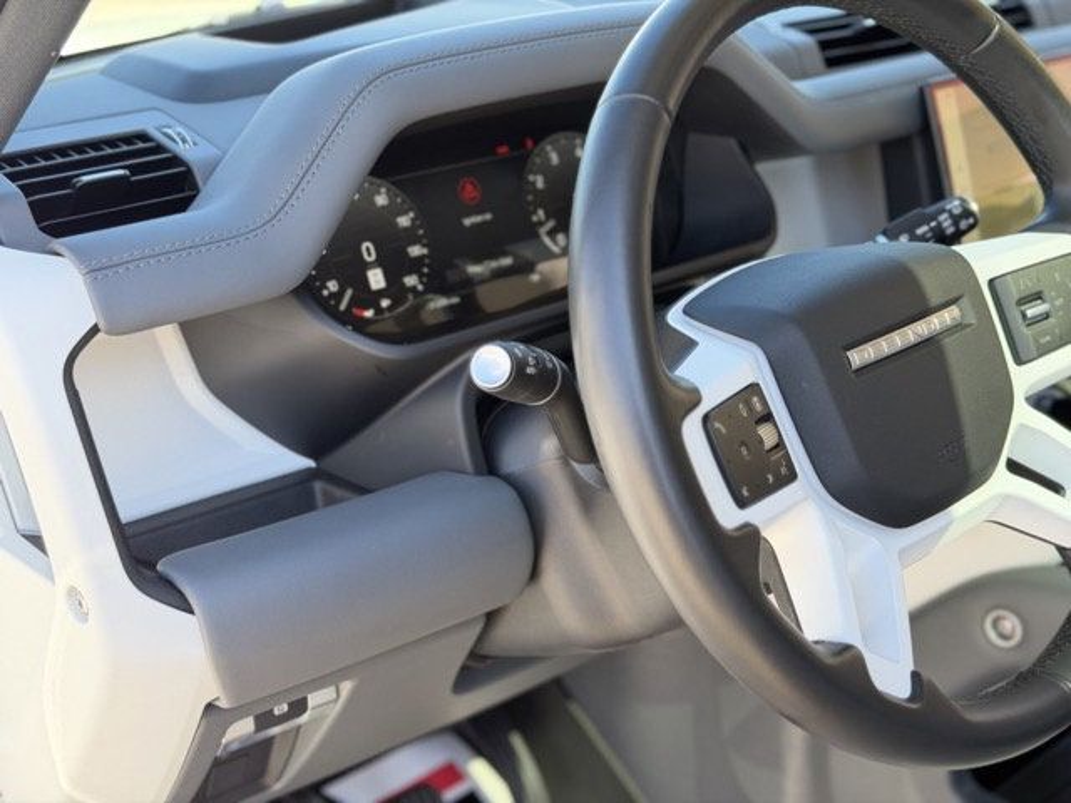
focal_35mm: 48
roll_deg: +0.4
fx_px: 1485
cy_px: 402
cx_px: 536
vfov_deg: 30.3
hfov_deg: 39.7
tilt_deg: -22.2
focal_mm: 6.76
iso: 100
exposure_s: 1/193
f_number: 1.78
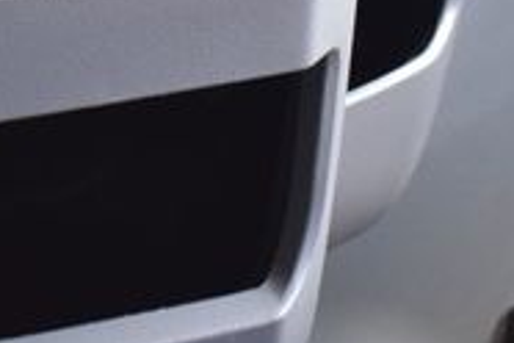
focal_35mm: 181
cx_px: -8
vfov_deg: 7.5
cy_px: -94
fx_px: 2580
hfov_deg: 11.3
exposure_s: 1/15
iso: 560
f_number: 6.3
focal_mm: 35
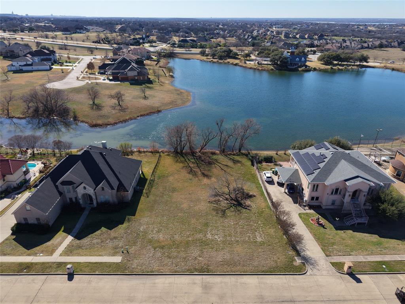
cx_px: 202
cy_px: 152
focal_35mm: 24
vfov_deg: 56.8
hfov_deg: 71.6
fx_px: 281
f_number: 1.8
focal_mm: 8.67
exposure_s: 1/4000
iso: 260
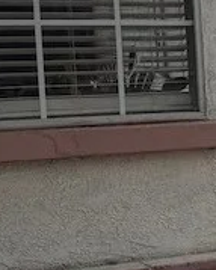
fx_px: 1072
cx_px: 539
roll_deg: +0.9
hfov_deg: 9.9
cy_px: 184
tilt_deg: -7.4
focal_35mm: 134
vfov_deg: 14.3
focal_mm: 6.76
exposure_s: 1/4049
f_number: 1.78
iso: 80
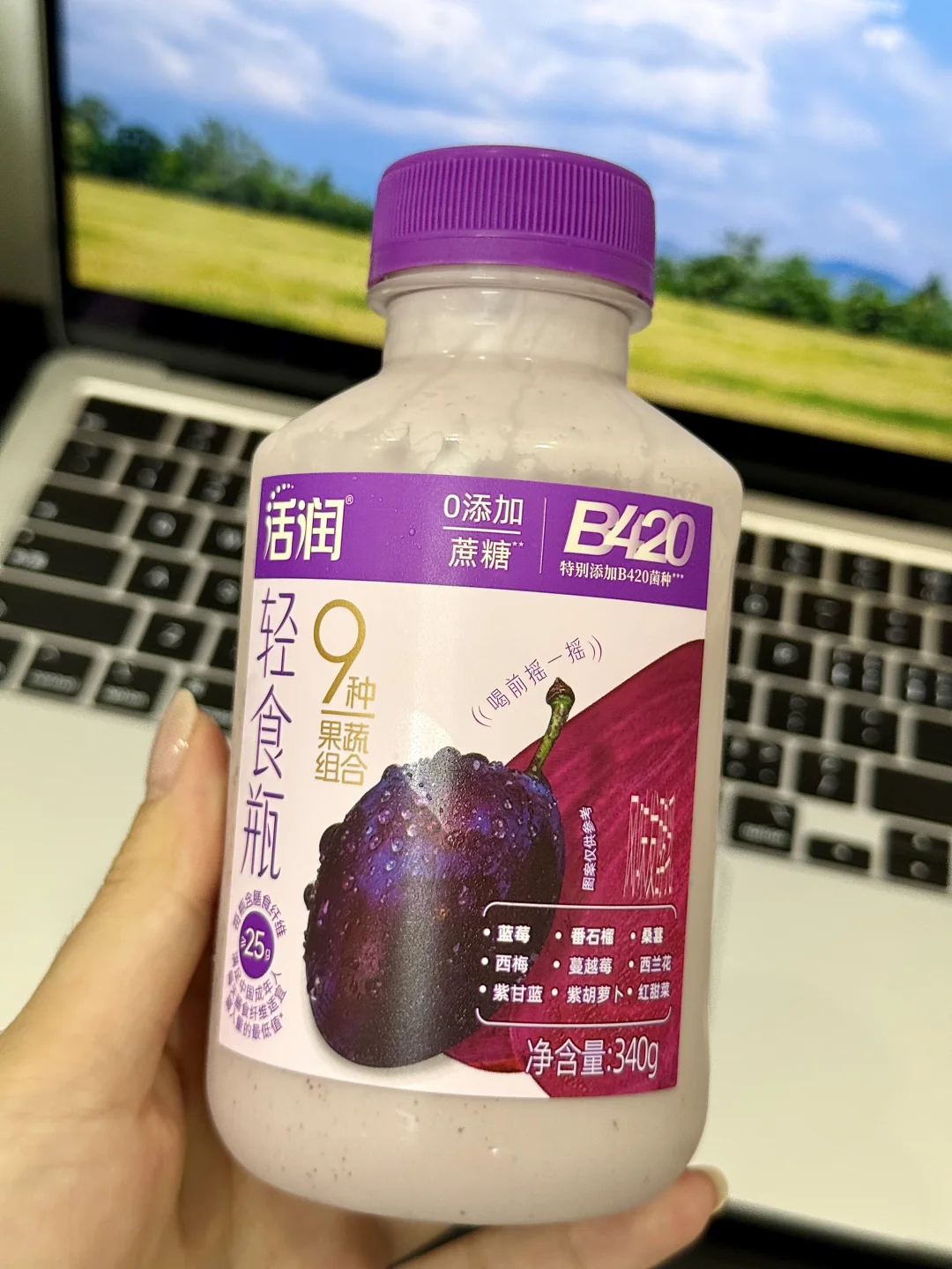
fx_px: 1760
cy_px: 634
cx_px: 476
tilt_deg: -47.4
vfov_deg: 39.7
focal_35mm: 48
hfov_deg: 30.3
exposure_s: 1/50
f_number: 1.78
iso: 125
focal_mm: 6.76
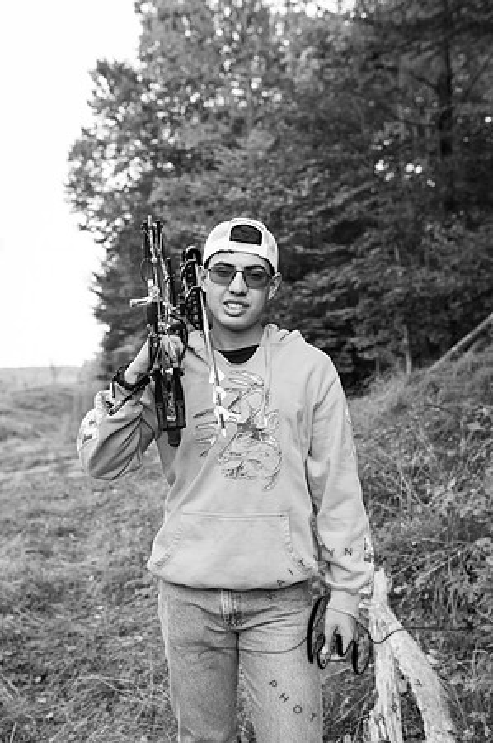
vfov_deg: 54.5
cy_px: 372
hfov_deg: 37.8
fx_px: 721
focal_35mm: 35
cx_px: 246
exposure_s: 1/250
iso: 400
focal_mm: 35
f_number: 4
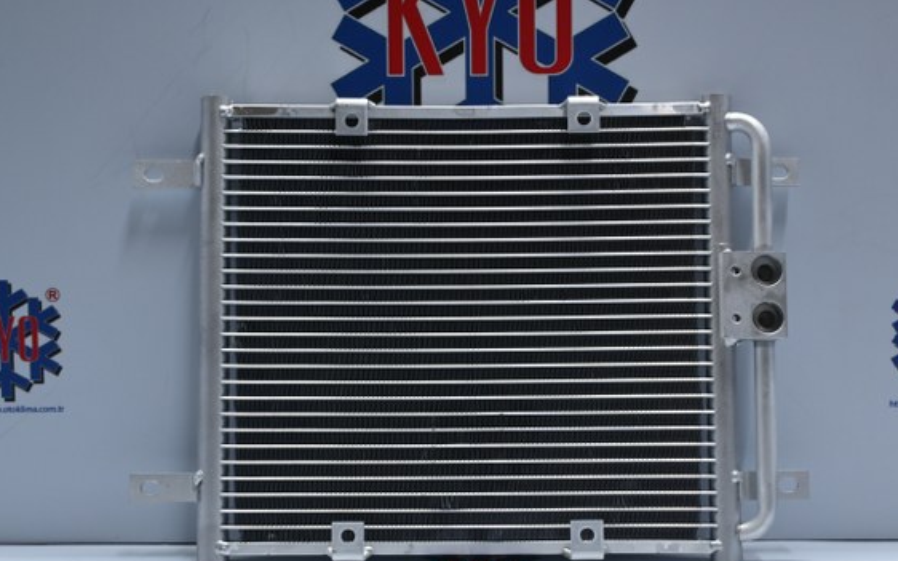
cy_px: 291
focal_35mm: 49
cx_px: 475
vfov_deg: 26.3
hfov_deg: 41.0
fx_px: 1199
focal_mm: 30
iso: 500
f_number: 4.8
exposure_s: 1/50
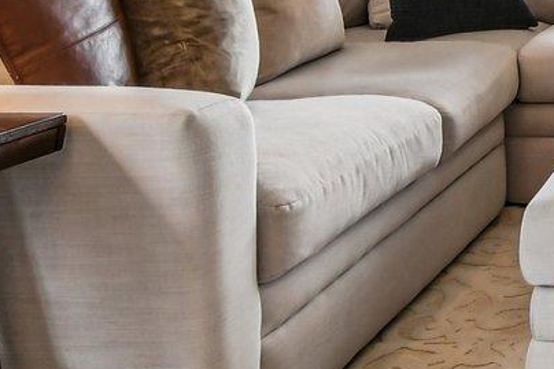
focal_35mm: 76
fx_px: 1169
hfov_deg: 21.7
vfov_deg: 16.1
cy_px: -223
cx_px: 860
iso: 400
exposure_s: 1/160
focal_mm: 10
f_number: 8
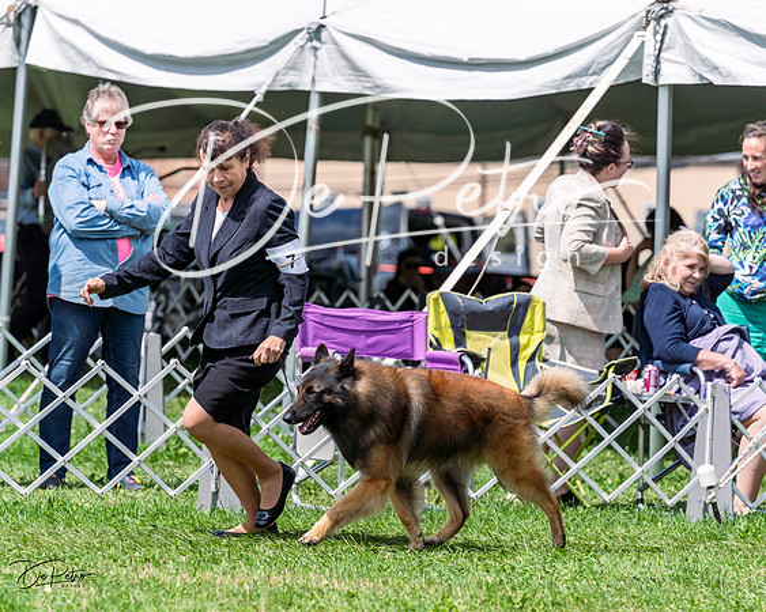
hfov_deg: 8.6
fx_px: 5104
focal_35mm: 225
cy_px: 306
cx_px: 383
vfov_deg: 6.9
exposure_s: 1/1000
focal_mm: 200
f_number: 5
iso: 100
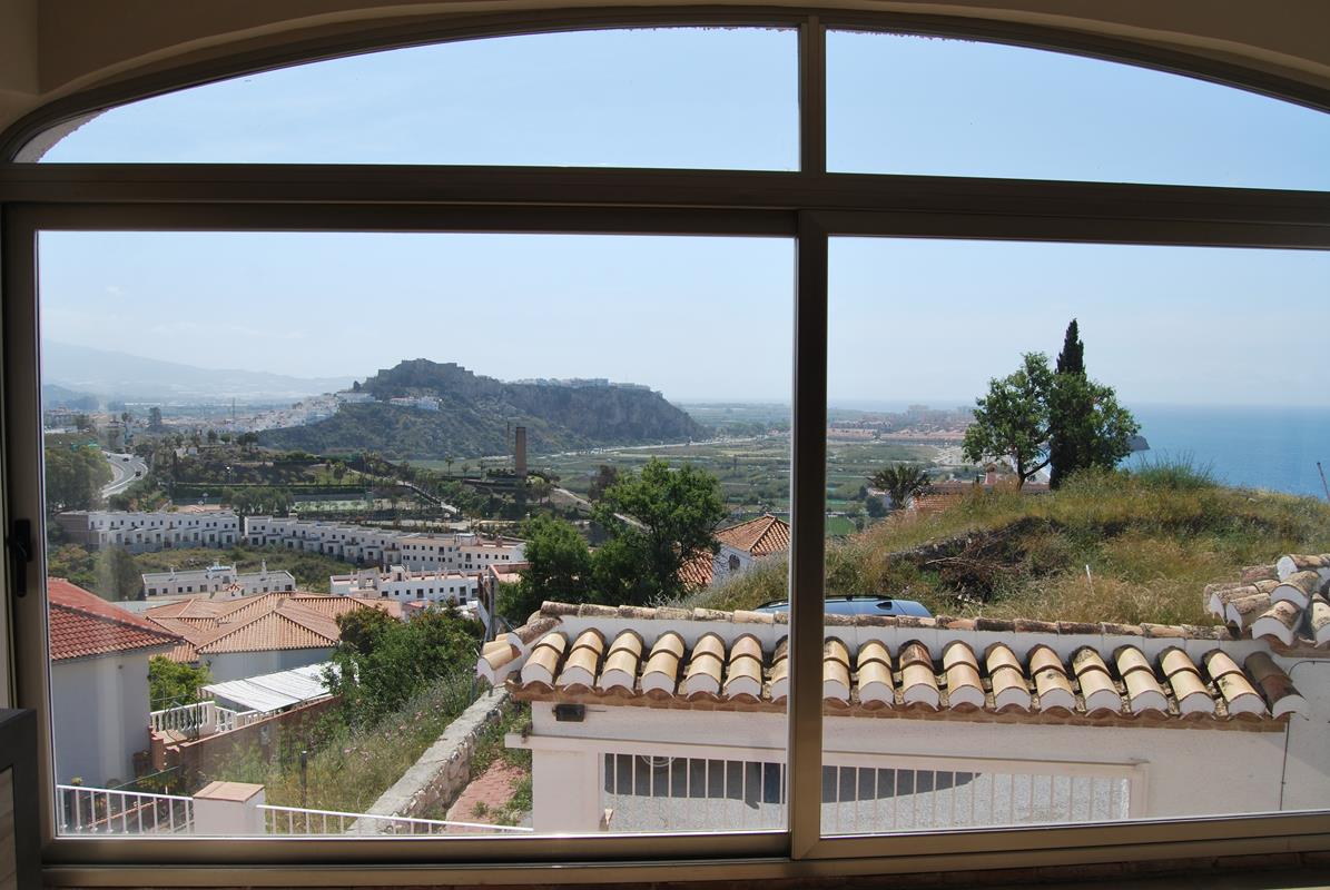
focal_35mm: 27
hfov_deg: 67.3
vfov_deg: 48.1
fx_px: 999
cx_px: 665
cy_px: 445
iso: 100
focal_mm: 18
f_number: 9
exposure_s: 1/320
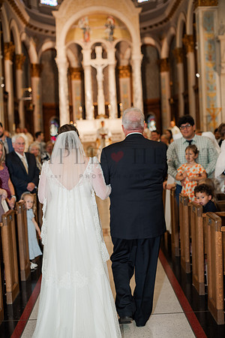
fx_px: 469
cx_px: 112
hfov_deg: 27.0
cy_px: 169
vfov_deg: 39.6
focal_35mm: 50
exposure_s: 1/125
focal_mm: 50
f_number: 2.8
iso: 500
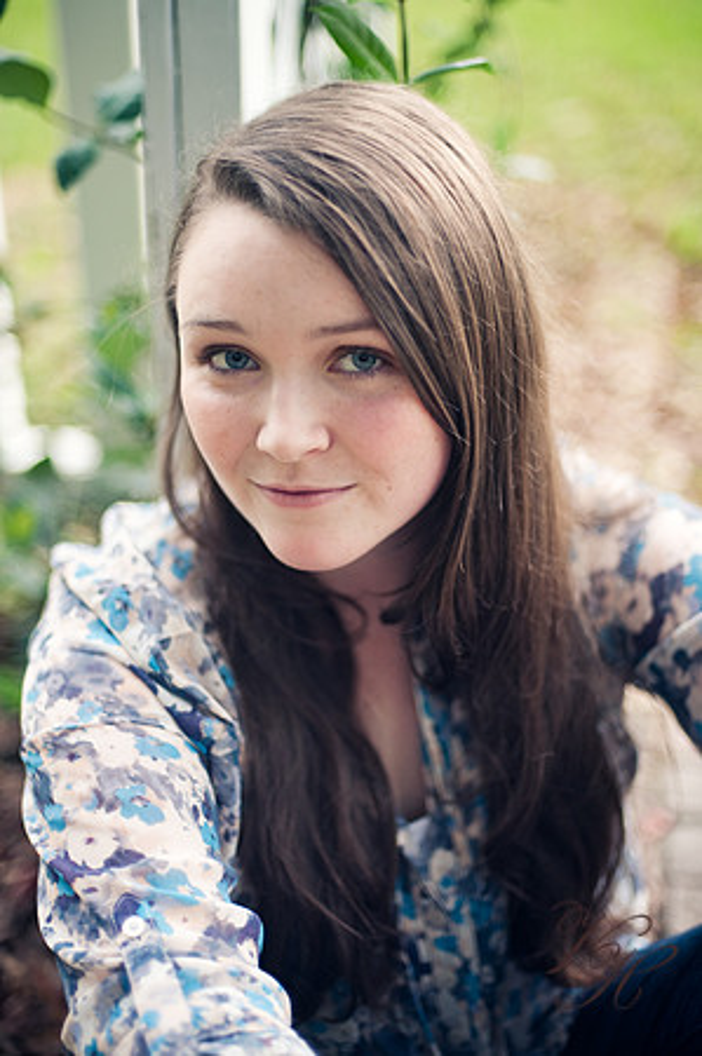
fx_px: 1466
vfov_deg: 39.6
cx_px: 351
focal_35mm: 50
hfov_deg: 26.9
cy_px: 528
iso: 200
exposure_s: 1/200
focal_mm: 50
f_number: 1.4
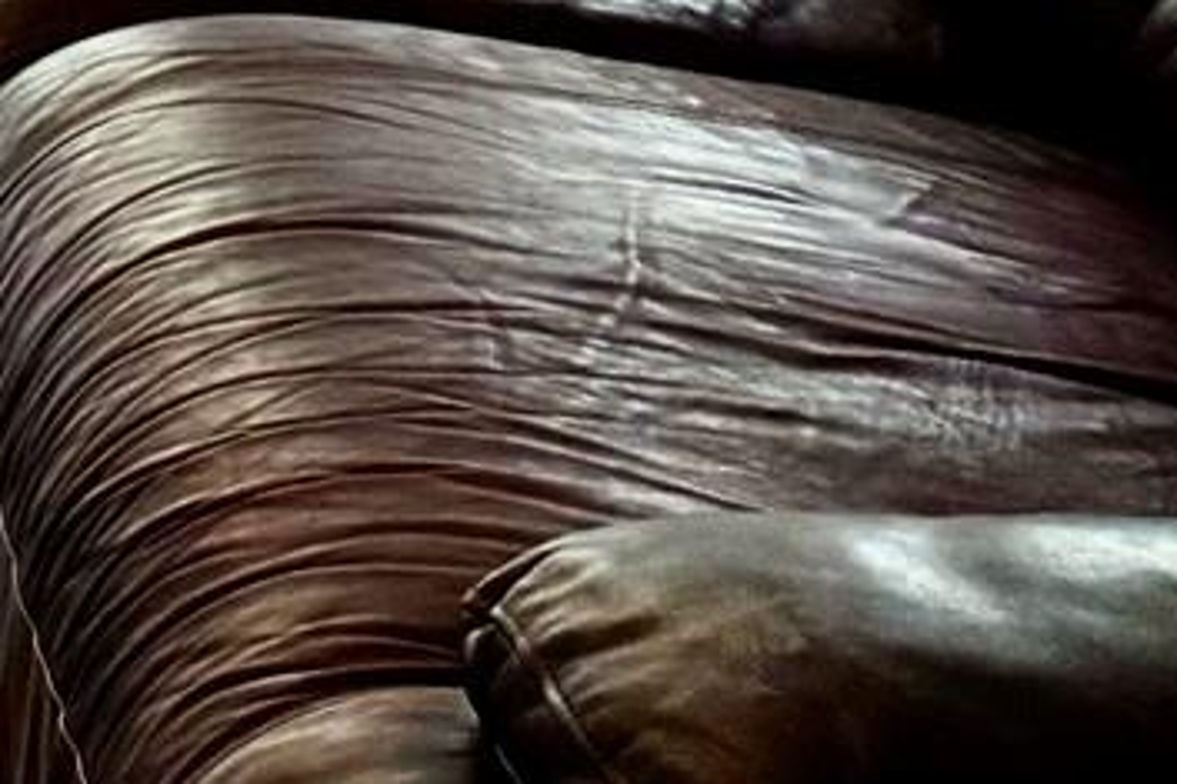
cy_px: -1471
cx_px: -1360
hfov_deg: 12.2
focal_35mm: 145
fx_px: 4738
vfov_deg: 8.2
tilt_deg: -0.2
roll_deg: +1.1
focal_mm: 6.76
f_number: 1.78
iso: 125
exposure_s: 1/60
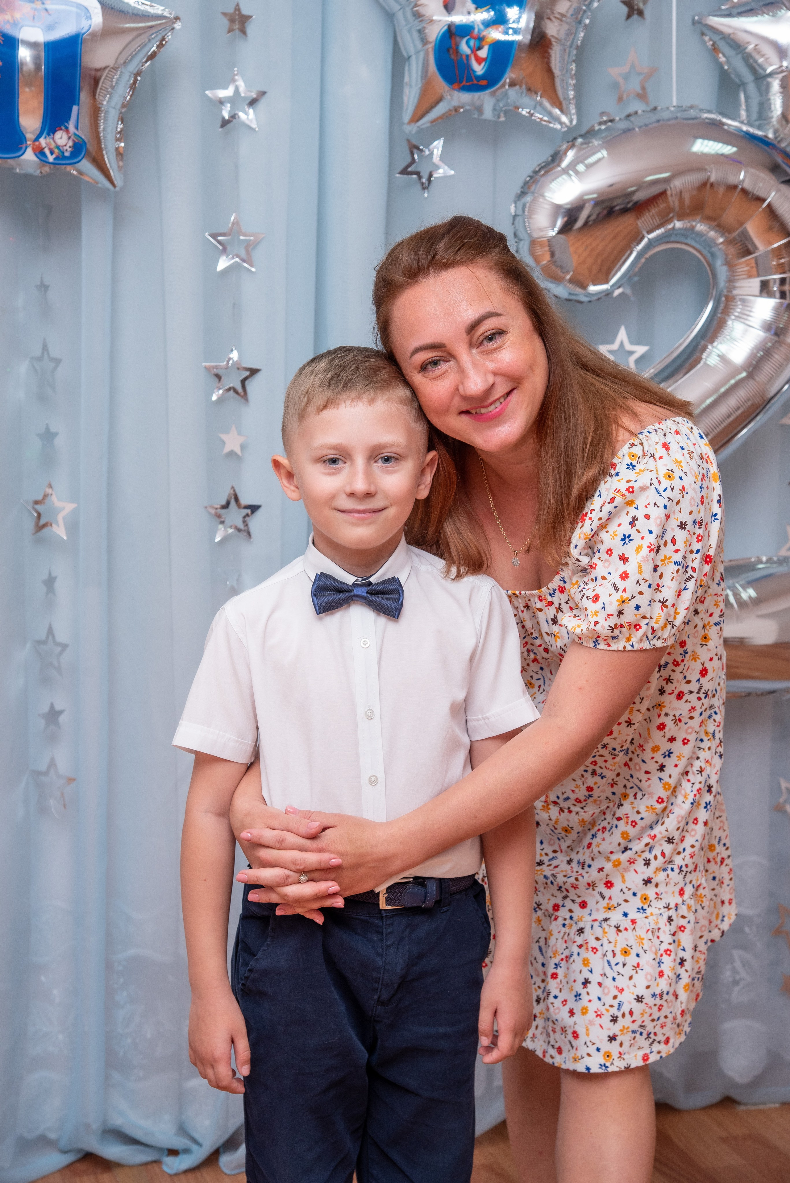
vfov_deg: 30.5
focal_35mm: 66
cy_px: 592
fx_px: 2170
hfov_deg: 20.6
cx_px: 395
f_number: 7.1
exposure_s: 1/160
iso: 640
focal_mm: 66
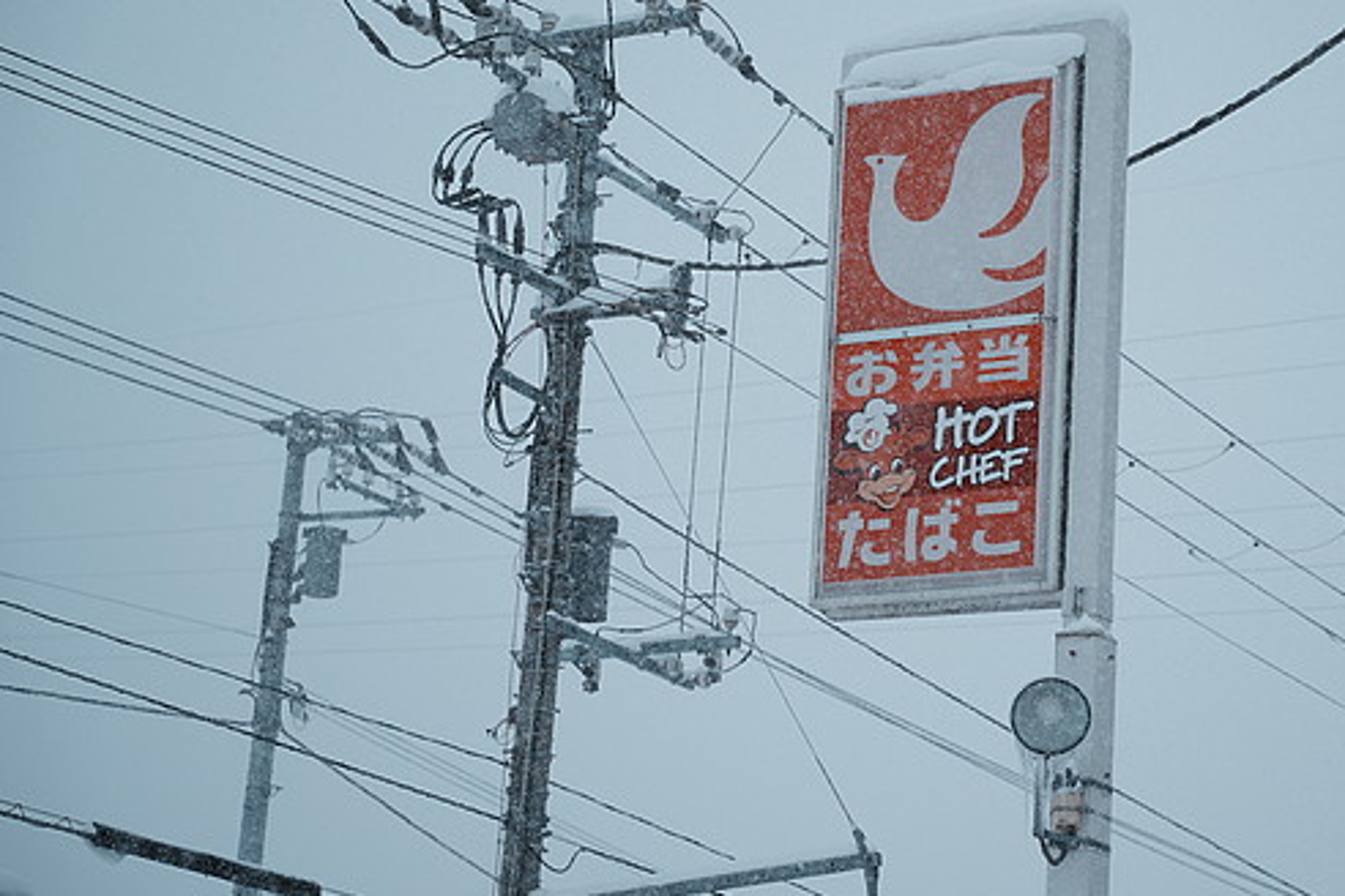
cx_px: 929
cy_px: 382
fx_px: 4147
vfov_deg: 12.3
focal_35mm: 111
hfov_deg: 18.4
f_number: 3.2
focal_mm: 70
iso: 125
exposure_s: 1/1000
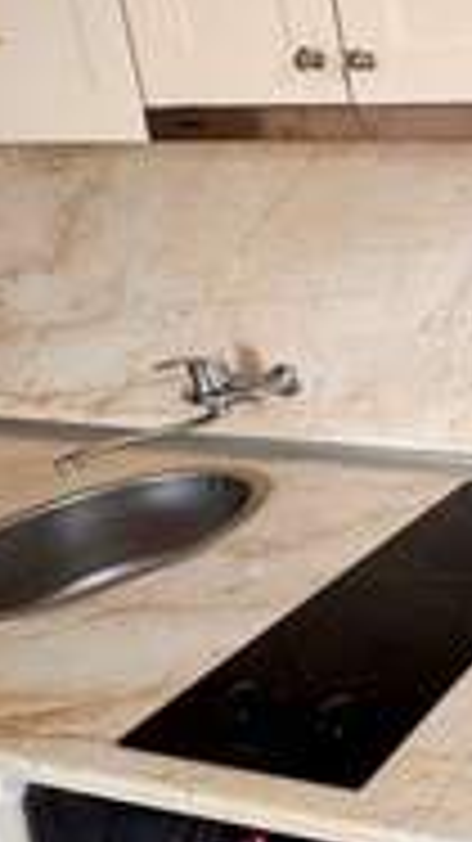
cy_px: 268
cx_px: 836
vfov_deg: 60.9
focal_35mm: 31
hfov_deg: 22.6
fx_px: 691
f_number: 2.2
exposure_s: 1/99
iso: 100
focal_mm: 2.22
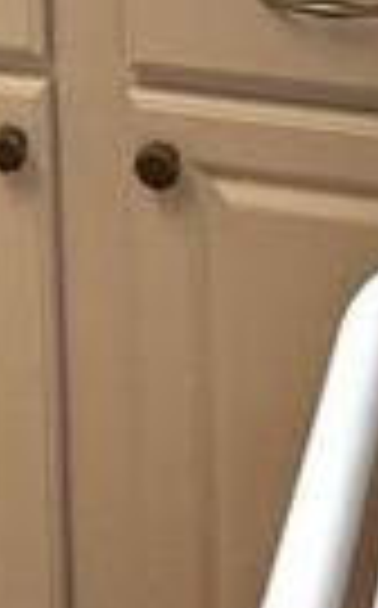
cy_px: -448
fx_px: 2083
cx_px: -130
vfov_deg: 14.7
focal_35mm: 126
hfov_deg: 10.1
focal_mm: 6.76
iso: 160
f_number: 1.78
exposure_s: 1/240
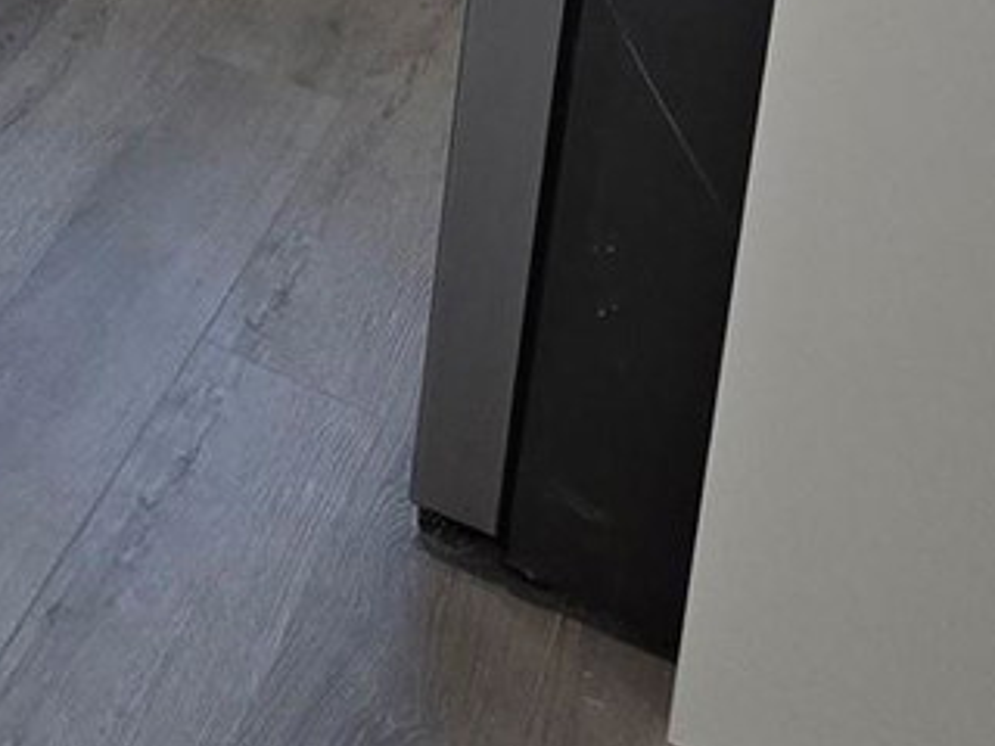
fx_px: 1868
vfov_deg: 18.2
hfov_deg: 24.4
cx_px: -426
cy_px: -572
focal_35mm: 65
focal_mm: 2.2
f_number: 1.9
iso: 80
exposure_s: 1/120
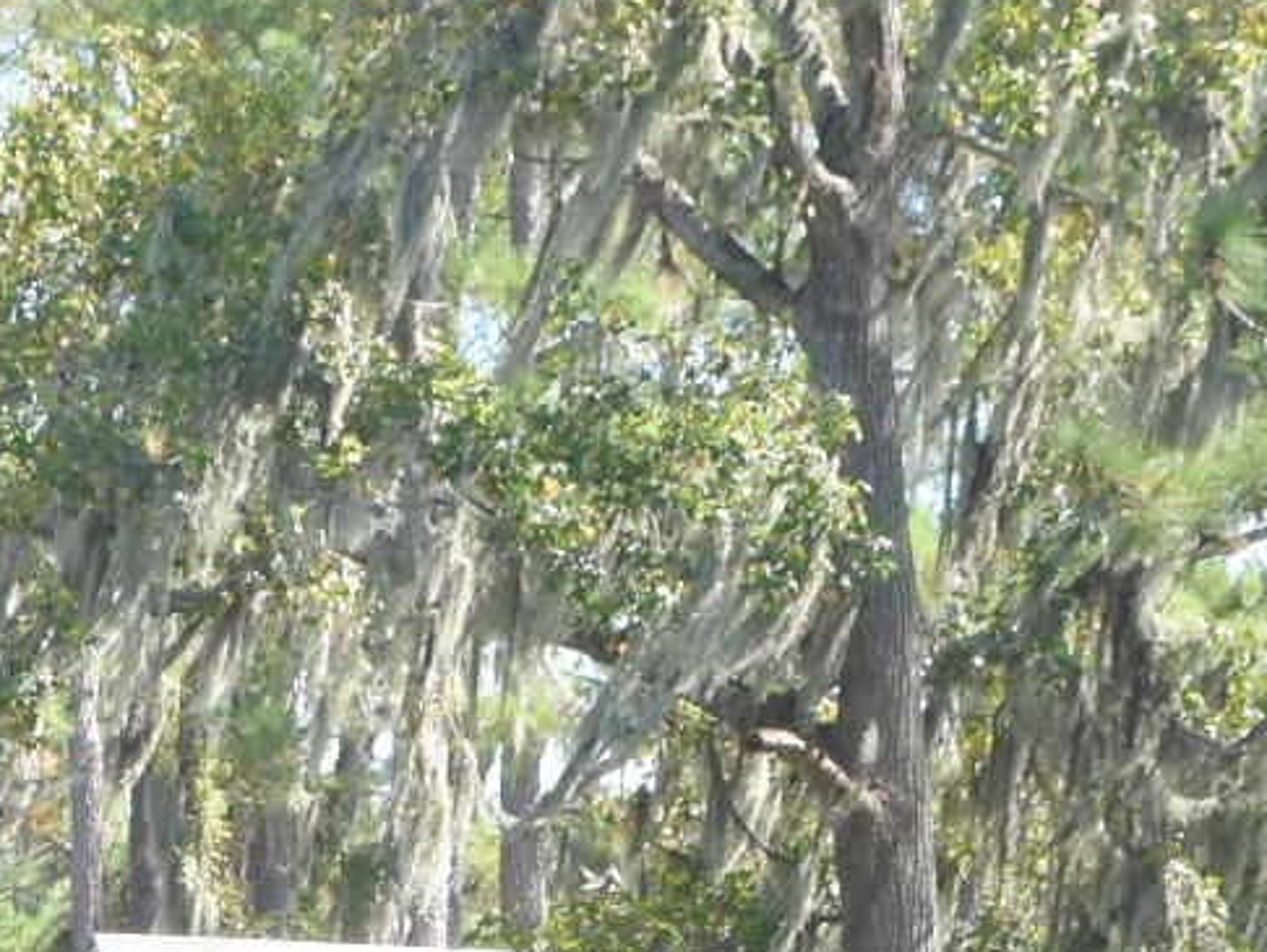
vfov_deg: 5.5
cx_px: -36
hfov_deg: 7.4
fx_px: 9777
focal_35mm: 267
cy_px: 1573
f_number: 8
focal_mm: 30
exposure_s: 1/250
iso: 400
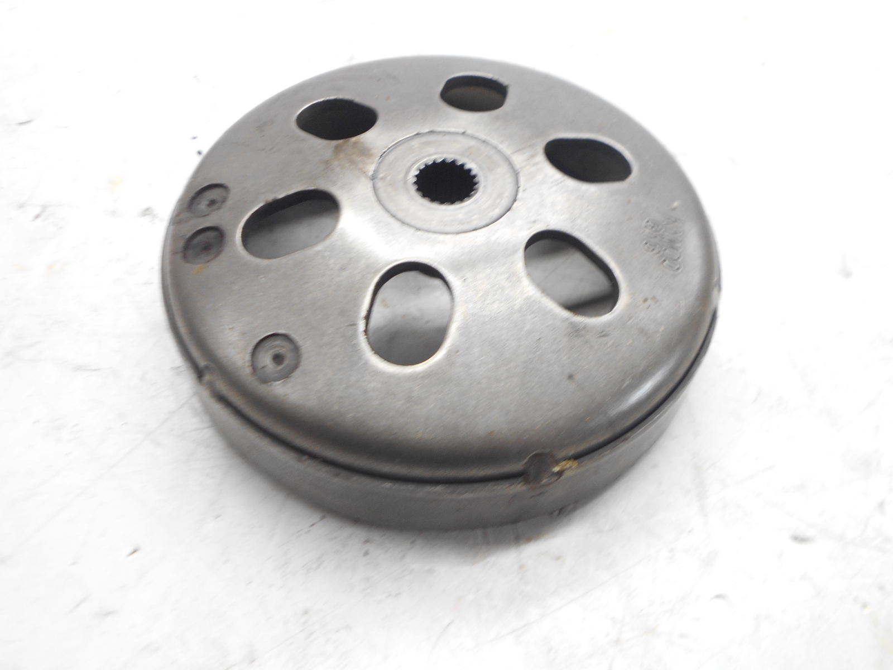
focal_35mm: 30
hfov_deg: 60.0
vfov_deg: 46.8
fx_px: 774
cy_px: 335
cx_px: 446
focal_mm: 5.1
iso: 110
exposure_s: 1/30
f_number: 3.4
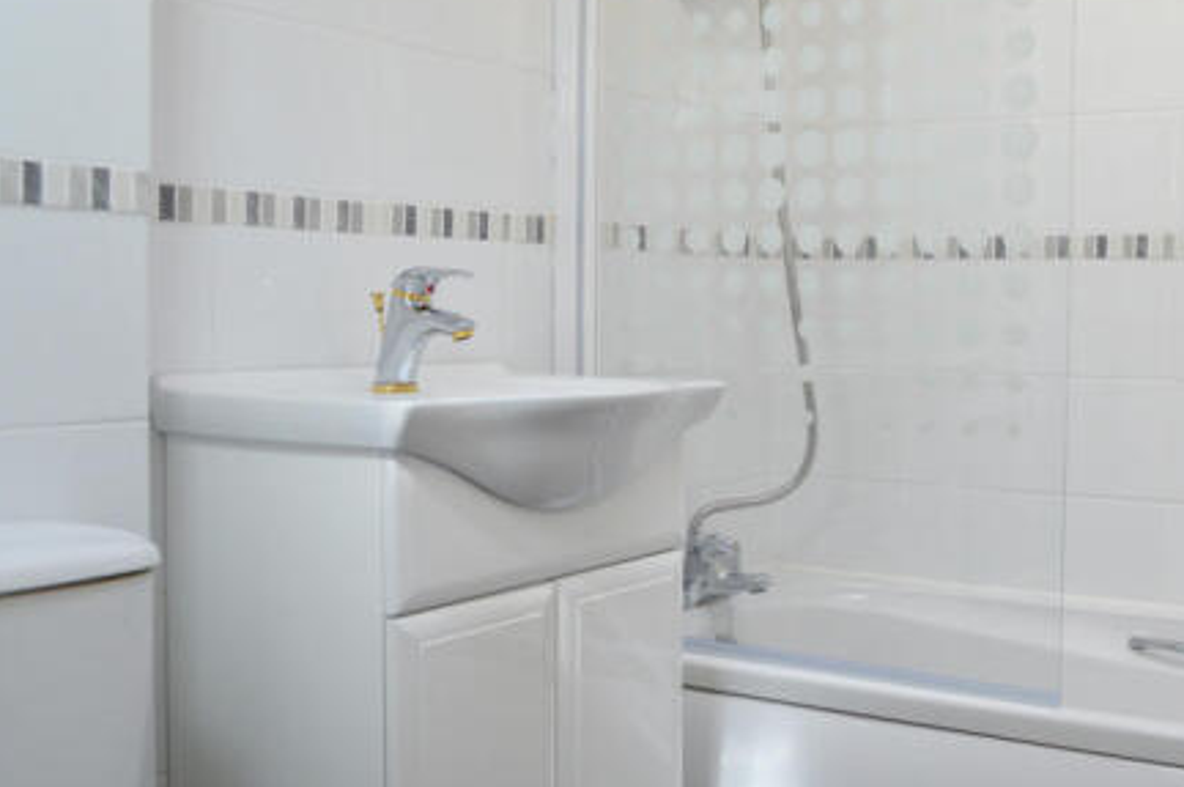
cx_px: 869
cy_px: 359
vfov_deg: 32.5
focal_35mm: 41
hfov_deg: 46.0
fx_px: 1347
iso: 400
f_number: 5
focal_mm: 18
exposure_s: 1/100
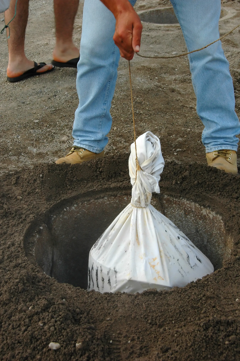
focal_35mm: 72
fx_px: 721
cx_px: 120
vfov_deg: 28.1
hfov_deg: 18.9
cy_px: 180
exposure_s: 1/250
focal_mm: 48
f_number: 10
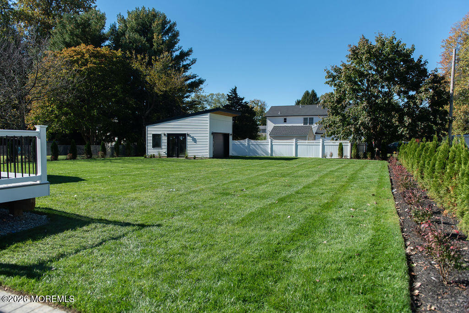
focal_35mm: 24
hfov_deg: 73.7
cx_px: 234
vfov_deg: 53.1
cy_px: 156
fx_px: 313
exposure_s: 1/1600
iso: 100
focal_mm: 24
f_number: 3.5
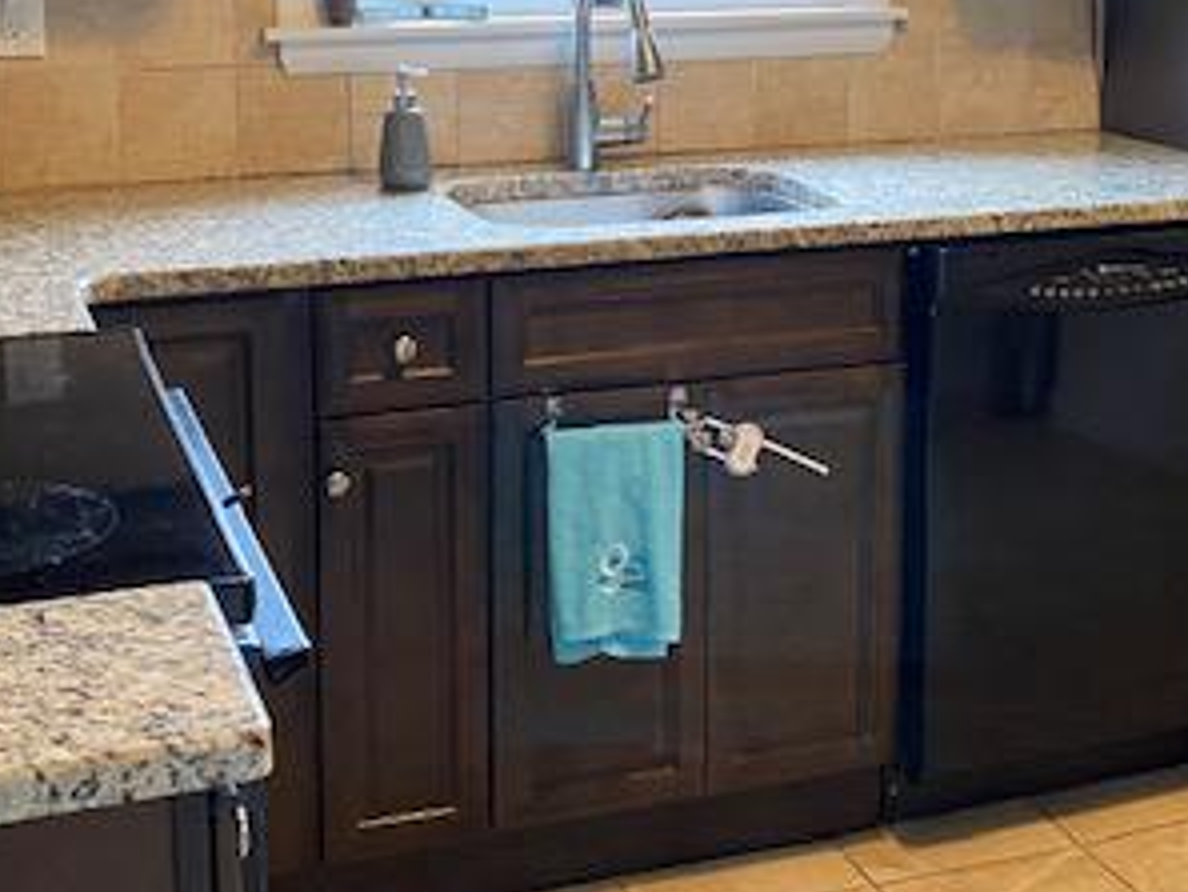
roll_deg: +0.4
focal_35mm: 56
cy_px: 188
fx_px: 1923
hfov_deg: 34.3
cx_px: 652
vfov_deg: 25.7
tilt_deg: -10.5
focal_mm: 4.25
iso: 250
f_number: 1.8
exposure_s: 1/60
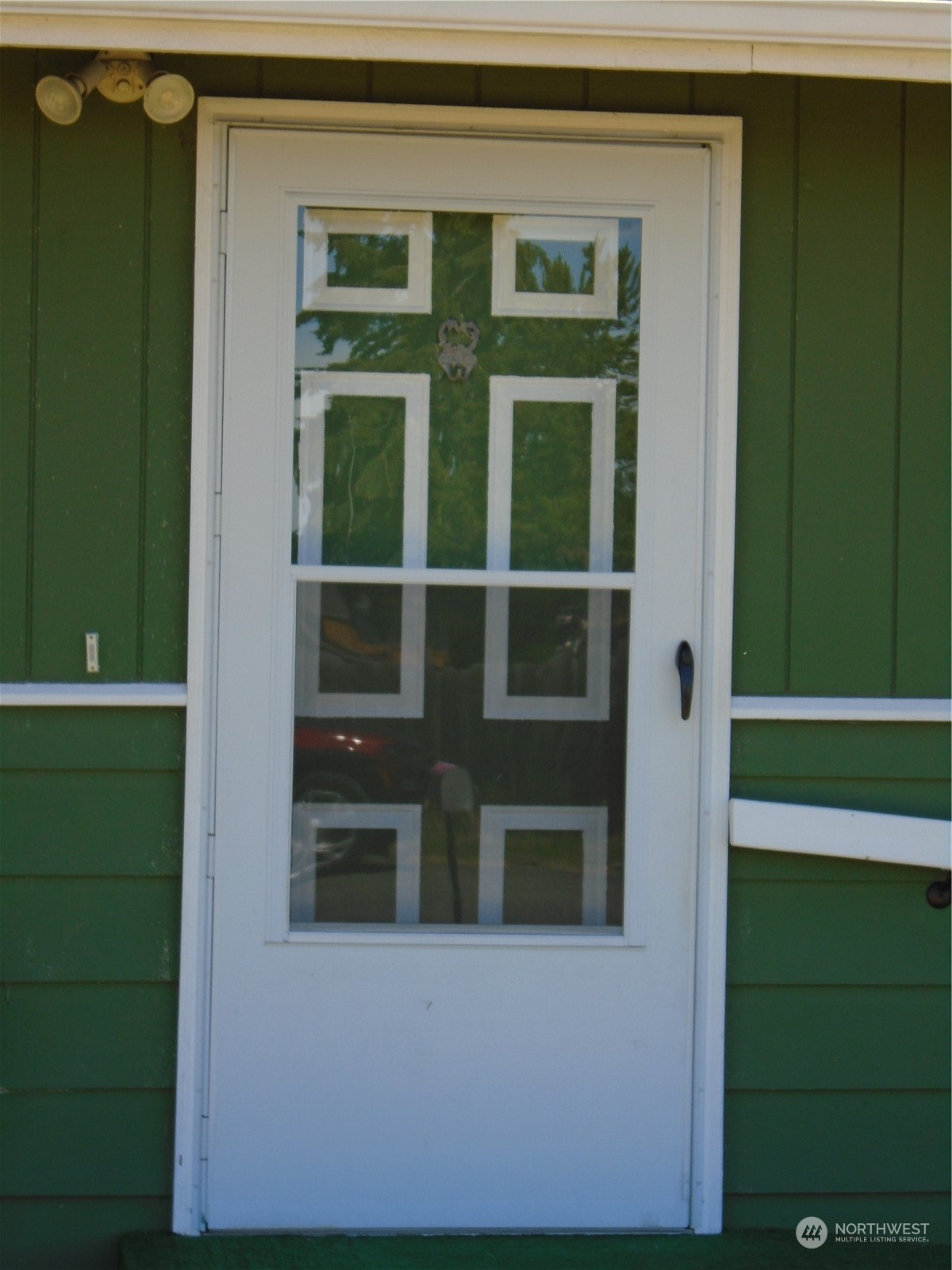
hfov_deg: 15.9
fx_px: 3410
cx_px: 476
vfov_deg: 21.1
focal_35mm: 93
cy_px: 635
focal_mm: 16.4
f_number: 5.1
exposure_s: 1/160
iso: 100
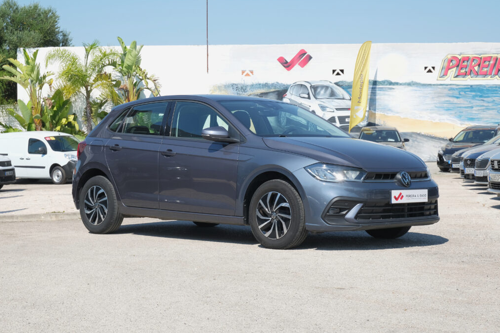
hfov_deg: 29.7
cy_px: 166
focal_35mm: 68
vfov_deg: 20.0
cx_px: 249
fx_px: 945
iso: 160
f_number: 9
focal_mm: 44.5
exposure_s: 1/200
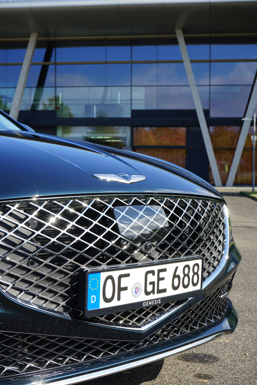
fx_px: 578
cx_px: 128
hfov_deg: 25.1
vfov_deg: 36.9
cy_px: 192
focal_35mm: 54
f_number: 10
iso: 100
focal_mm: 54
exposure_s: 1/100
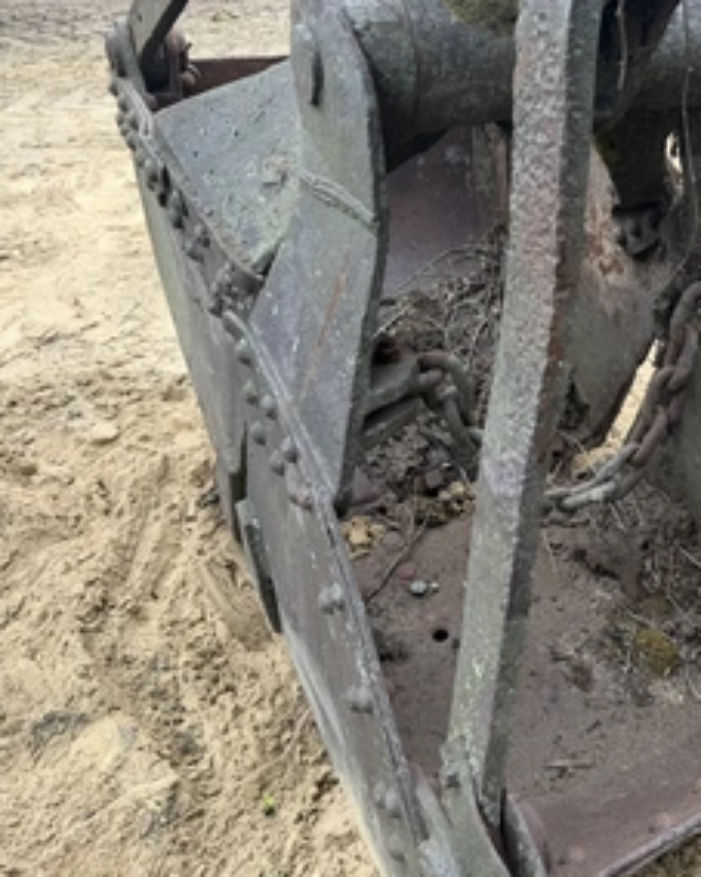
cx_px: 537
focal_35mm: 33
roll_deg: +2.2
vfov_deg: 54.2
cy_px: 460
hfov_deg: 42.9
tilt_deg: -37.3
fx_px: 856
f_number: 1.78
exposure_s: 1/539
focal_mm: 6.76
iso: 80
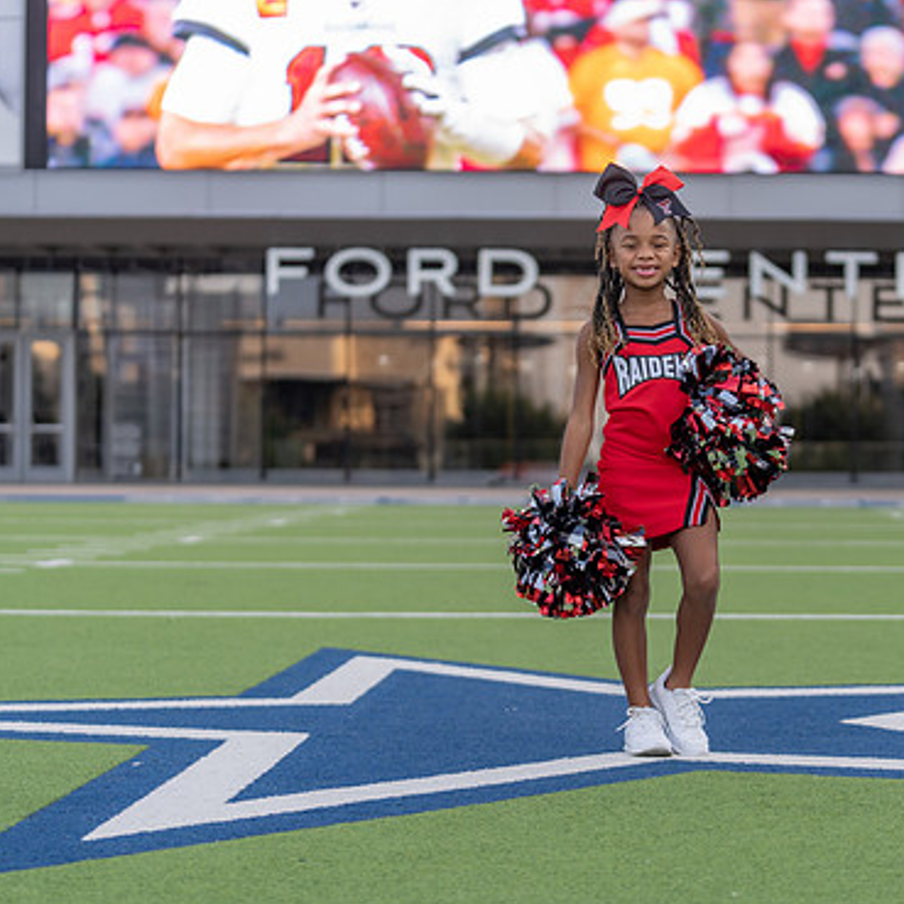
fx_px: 2777
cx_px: 679
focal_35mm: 94
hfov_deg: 18.4
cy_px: 467
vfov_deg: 18.5
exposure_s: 1/320
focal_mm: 70
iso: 160
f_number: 2.8
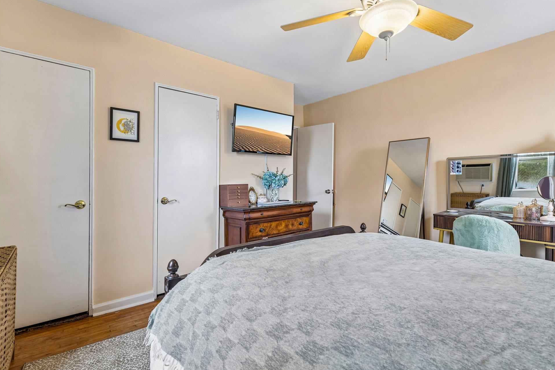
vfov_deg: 70.4
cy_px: 183
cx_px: 277
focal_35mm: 17
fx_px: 262
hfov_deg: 93.3
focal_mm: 16
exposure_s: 1/15
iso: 400
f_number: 8
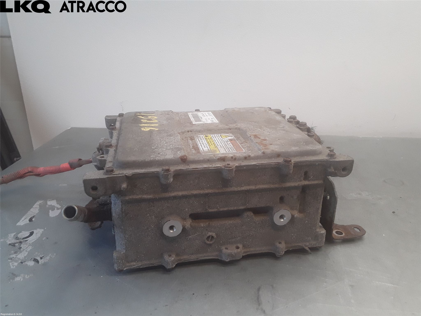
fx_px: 341
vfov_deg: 49.7
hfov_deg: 63.4
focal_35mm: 28
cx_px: 210
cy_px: 158
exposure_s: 1/100
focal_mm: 2.91
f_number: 1.9
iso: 64
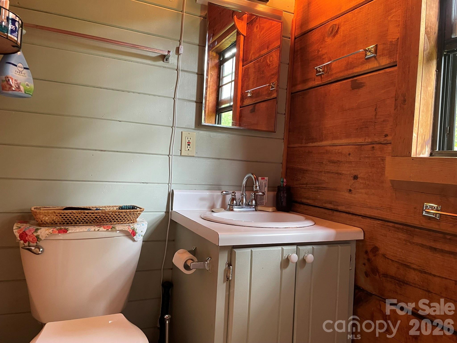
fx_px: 343
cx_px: 228
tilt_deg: -1.0
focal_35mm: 26
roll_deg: -3.3
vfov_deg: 53.1
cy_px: 172
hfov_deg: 67.3
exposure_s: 1/60
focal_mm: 4.2
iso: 250
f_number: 1.6
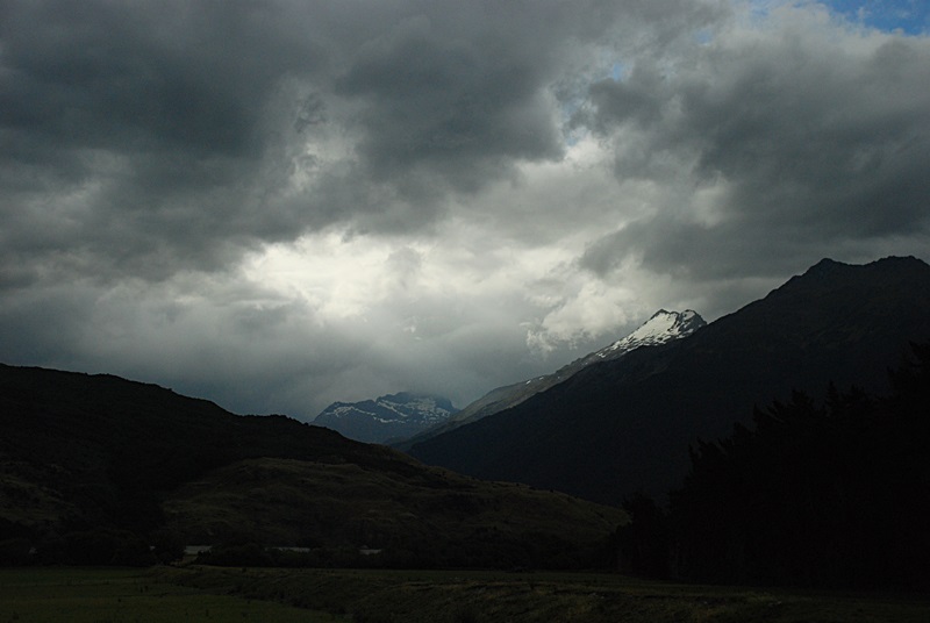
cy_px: 312
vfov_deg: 23.9
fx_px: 1475
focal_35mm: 57
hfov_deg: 35.0
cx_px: 465
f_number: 6.3
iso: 400
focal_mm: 38
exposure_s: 1/640
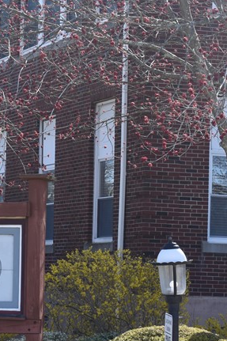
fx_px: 1612
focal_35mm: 170
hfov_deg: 8.0
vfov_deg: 12.1
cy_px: 219
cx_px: 28
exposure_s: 1/250
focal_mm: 45
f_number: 7.1
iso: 200
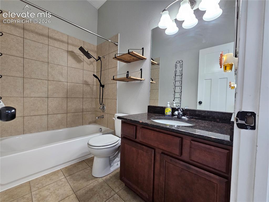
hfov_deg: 106.2
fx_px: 101
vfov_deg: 89.9
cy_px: 101
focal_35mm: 13
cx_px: 134
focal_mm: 2.2
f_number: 2.2
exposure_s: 1/60
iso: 200
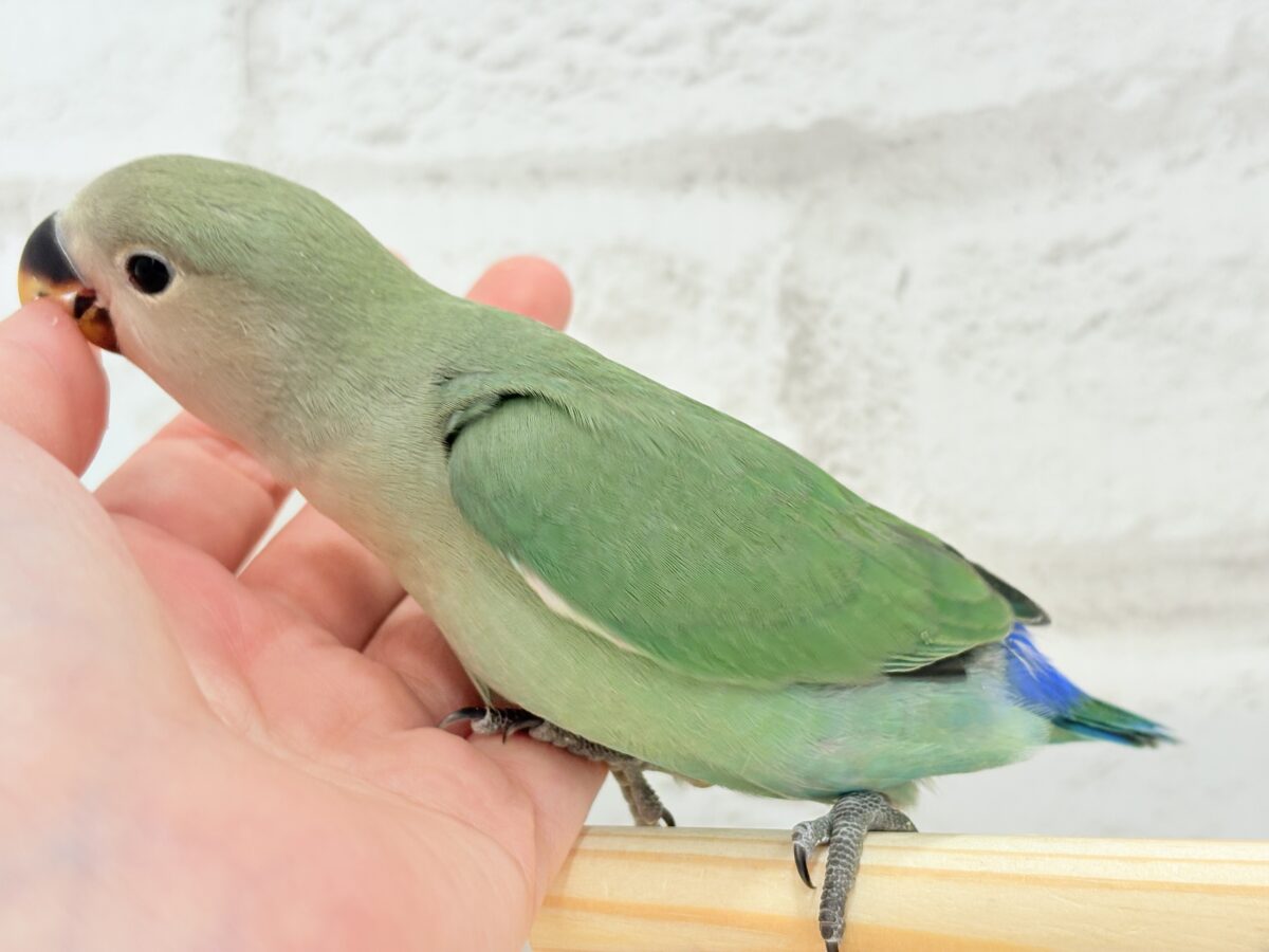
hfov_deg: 36.8
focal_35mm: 52
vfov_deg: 28.0
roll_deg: +4.8
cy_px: 476
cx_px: 634
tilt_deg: -5.6
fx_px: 1906
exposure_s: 1/50
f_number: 1.6
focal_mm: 5.96
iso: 50
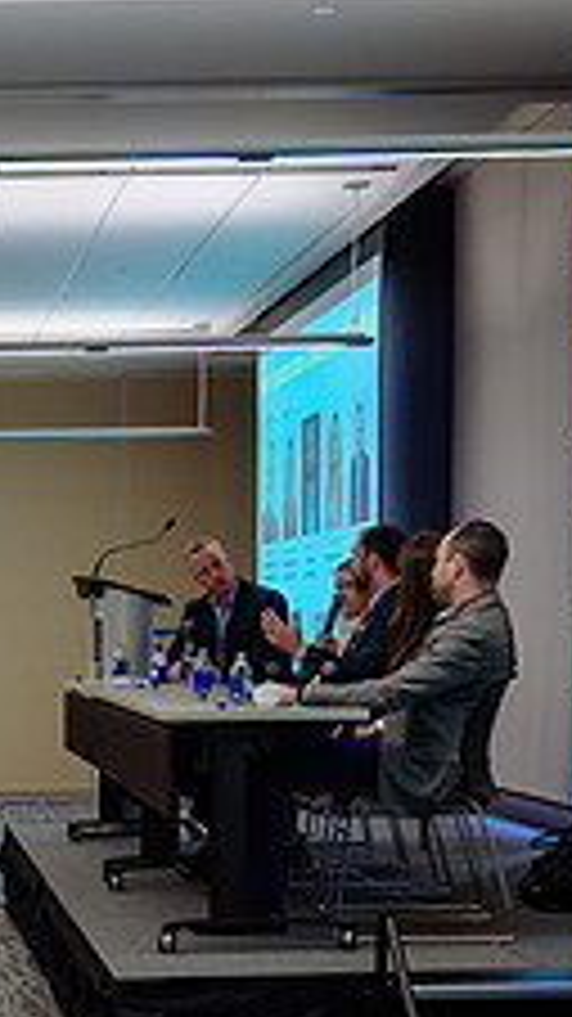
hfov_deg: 14.2
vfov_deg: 25.3
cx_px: -153
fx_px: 2213
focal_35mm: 82
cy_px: 862
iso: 500
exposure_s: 1/160
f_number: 3.2
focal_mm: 30.5
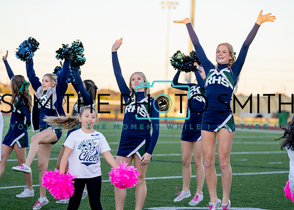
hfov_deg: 15.0
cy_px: 104
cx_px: 149
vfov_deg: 10.7
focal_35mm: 134
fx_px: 1120
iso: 500
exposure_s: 1/1250
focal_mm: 126
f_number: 2.8
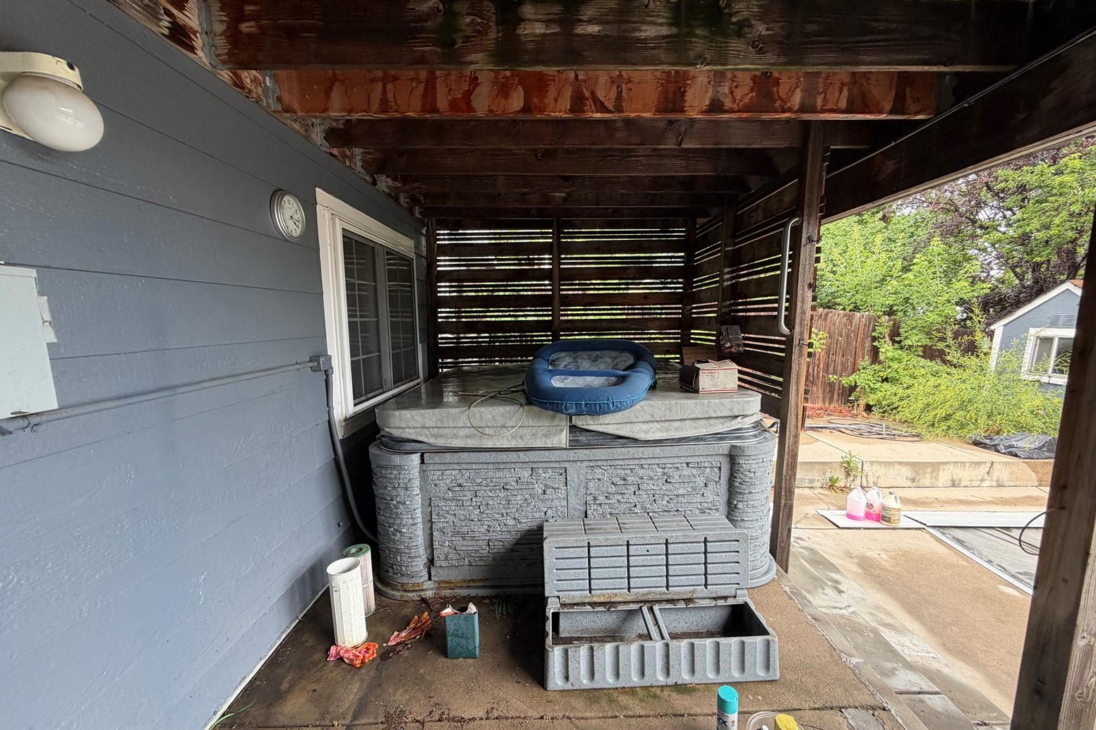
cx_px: 562
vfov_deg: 77.3
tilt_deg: -11.7
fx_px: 457
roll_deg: +1.2
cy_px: 384
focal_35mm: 15
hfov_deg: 100.4
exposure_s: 1/121
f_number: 2.2
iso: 80
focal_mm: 2.22
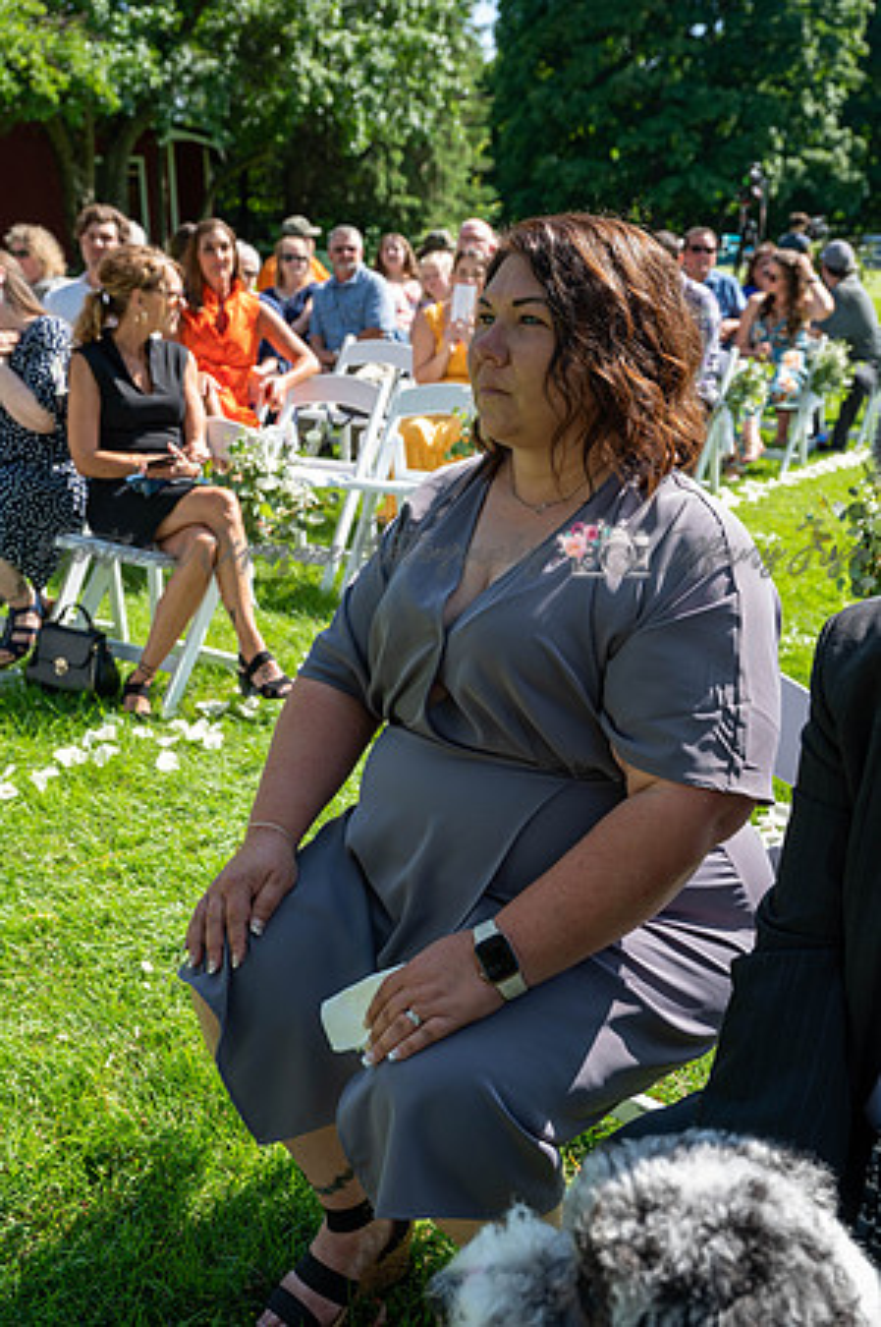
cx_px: 440
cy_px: 664
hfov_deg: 34.1
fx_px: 1435
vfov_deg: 49.6
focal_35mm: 39
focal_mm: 39
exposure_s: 1/250
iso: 180
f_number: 5.6
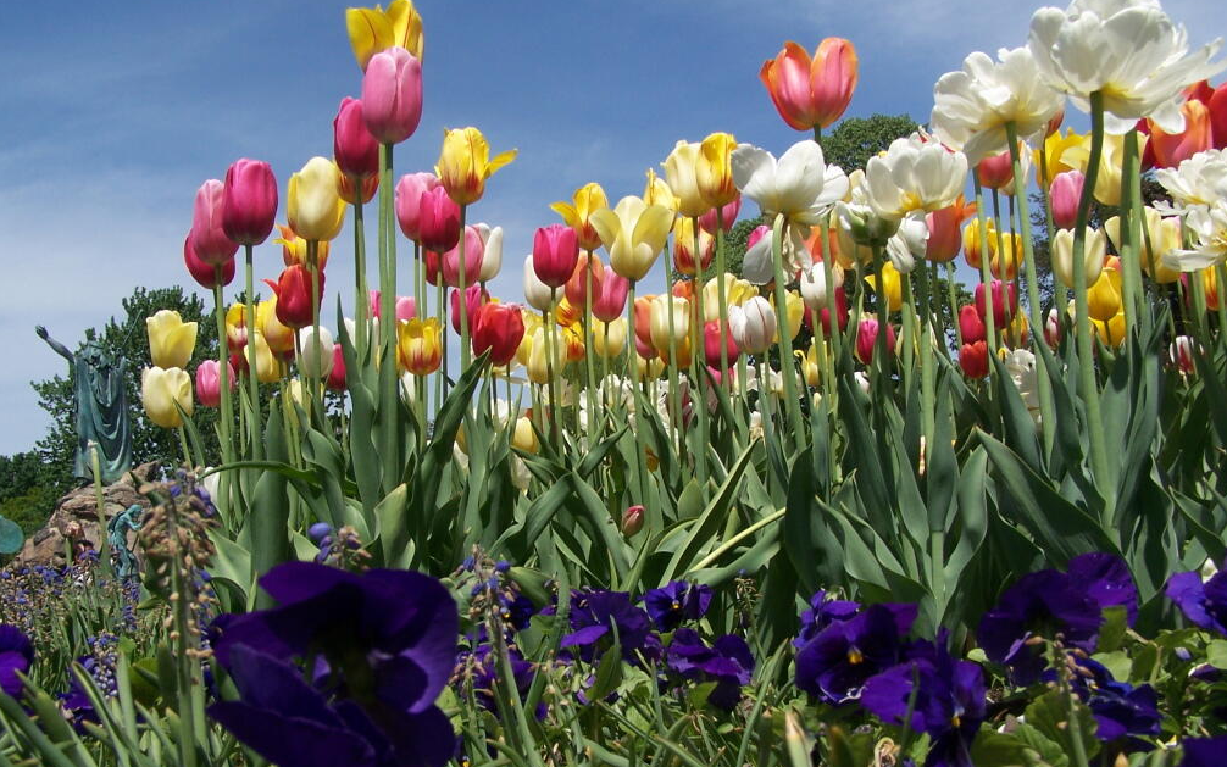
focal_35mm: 41
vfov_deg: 31.2
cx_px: 620
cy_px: 443
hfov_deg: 48.2
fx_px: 1371
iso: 80
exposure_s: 1/640
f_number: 5.6
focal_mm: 6.3
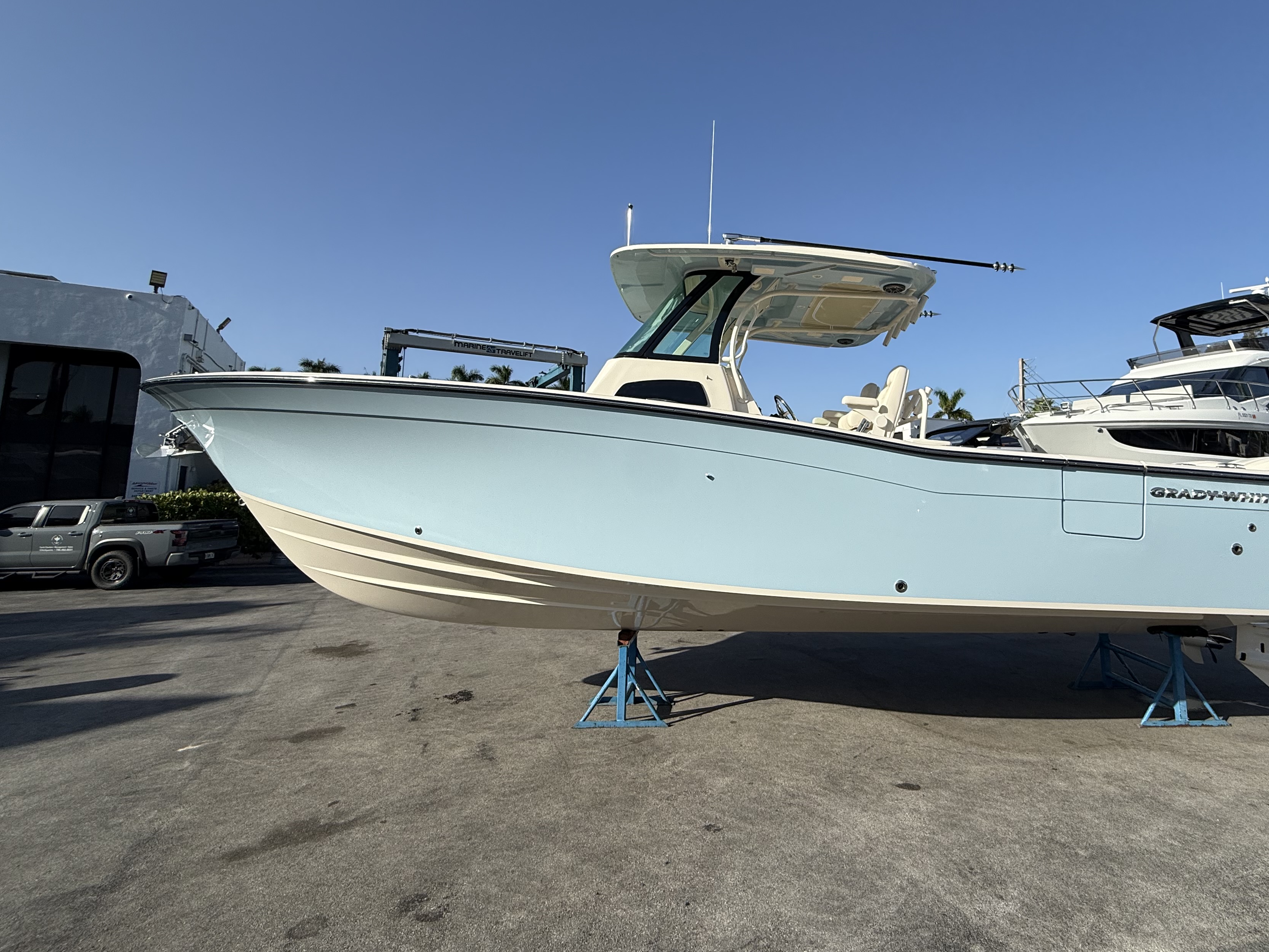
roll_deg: +0.4
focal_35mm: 17
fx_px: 623
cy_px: 407
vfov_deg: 74.3
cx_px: 757
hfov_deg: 89.9
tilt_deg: +7.6
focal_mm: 2.22
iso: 50
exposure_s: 1/3125
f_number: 2.2
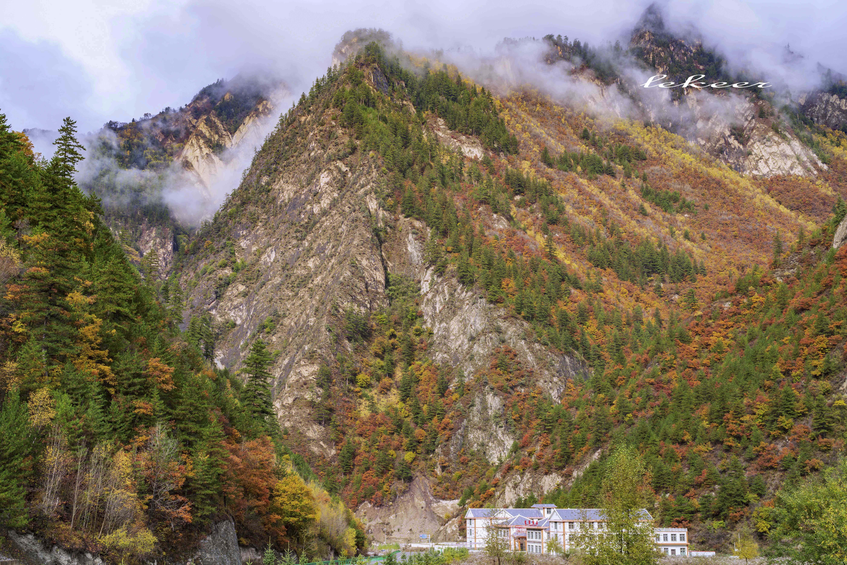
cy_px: 282
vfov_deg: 27.0
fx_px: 1176
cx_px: 424
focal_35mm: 50
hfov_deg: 39.6
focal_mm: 50
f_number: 8
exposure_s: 1/80
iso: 100
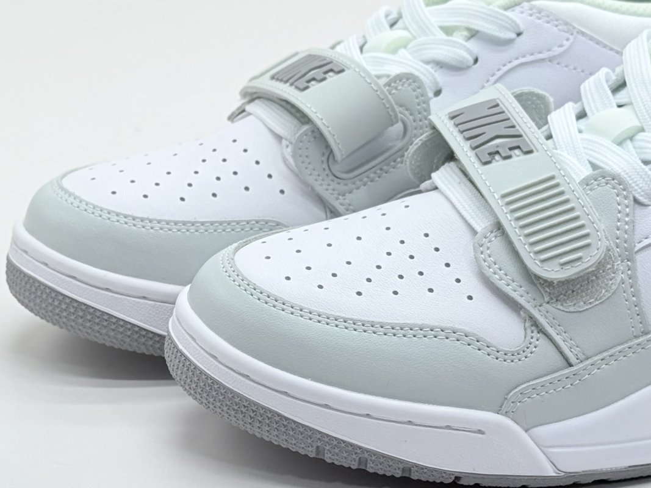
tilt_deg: -22.7
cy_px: 244
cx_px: 326
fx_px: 903
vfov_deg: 30.3
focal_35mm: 48
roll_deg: +0.8
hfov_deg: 39.7
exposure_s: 1/706
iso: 64
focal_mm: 6.76
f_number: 1.78
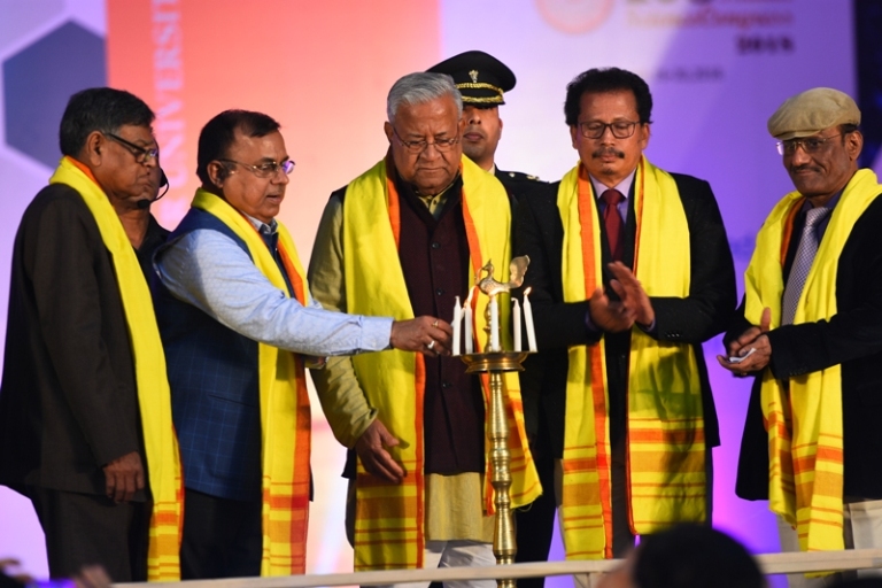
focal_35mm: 285
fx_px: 6982
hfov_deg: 7.2
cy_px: 294
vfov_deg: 4.8
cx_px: 441
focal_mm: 190
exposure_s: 1/80
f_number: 2.8
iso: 320
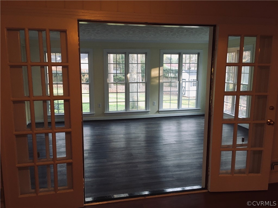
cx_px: 139
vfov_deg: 48.2
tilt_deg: -8.3
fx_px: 233
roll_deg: -0.9
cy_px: 104
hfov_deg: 61.7
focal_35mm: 29
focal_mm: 4.15
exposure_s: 1/30
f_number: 2.2
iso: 80
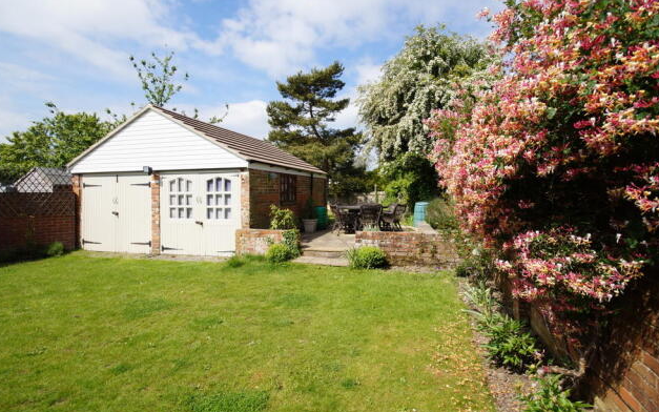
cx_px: 337
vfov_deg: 71.2
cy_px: 194
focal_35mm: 16
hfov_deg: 97.8
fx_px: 287
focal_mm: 10
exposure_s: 1/125
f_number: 9
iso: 100
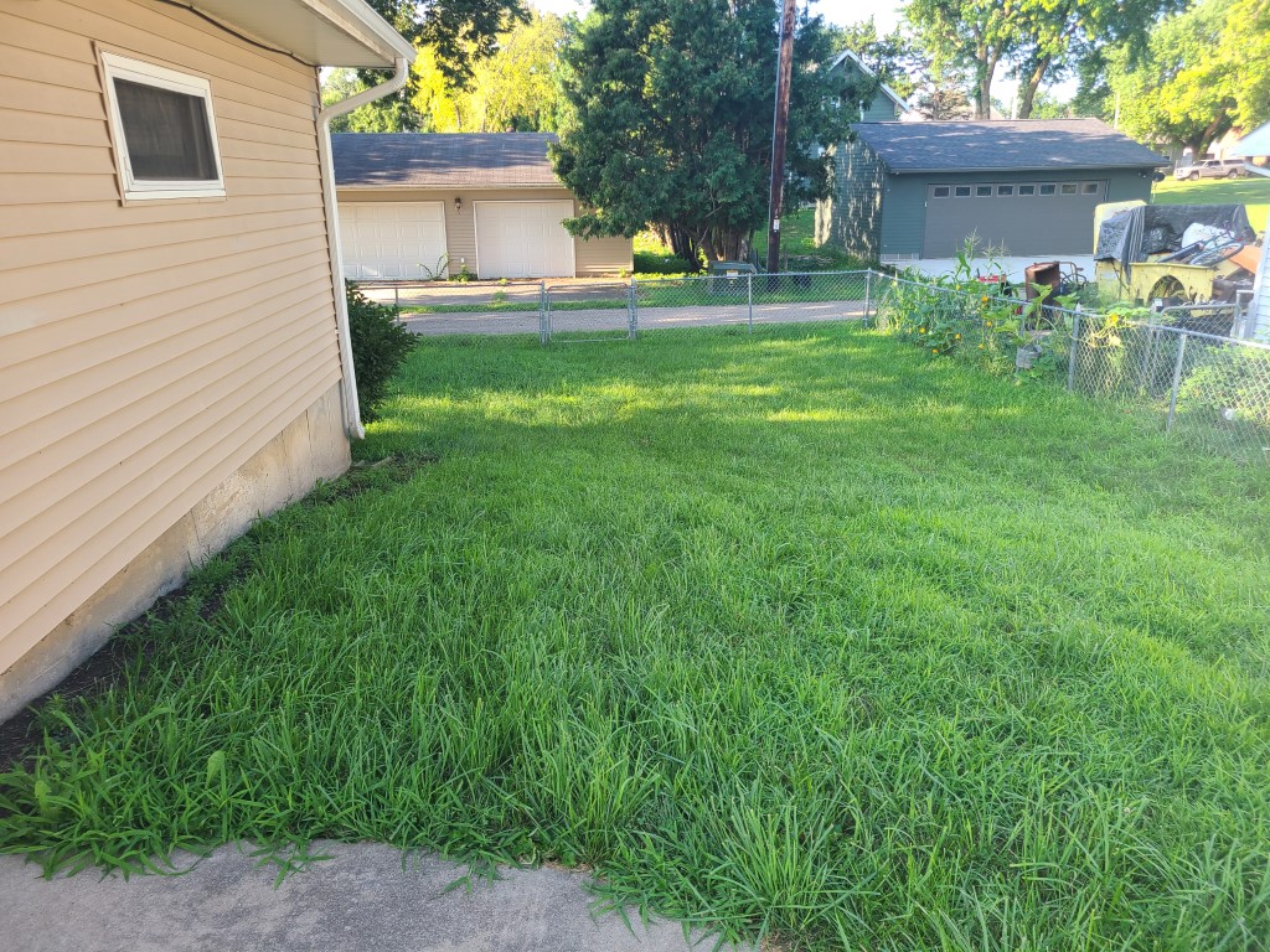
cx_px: 635
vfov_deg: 53.1
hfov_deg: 67.3
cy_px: 476
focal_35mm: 26
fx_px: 954
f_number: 1.8
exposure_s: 1/210
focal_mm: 5.4
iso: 40
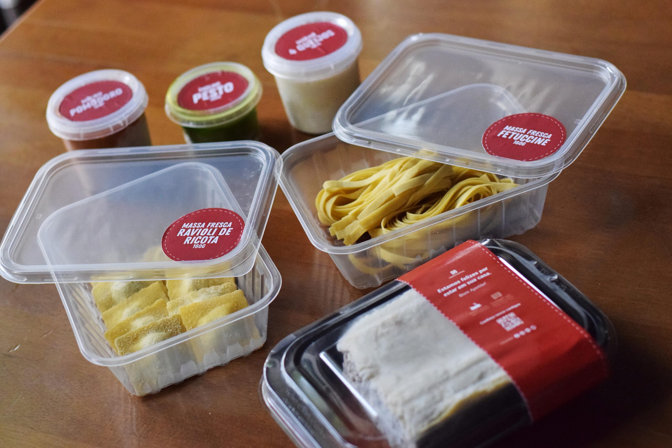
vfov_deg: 18.2
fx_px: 1400
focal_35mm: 75
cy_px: 224
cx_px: 336
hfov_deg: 27.0
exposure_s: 1/4000
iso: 2500
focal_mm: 50
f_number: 2.8
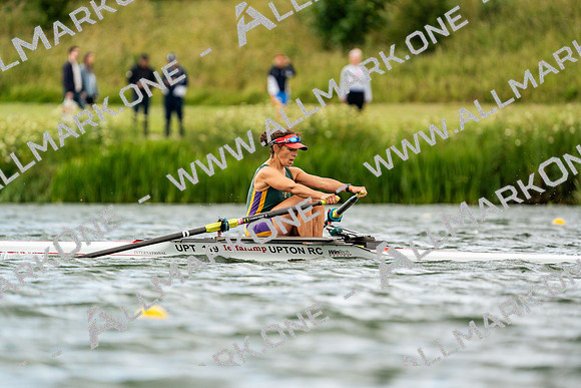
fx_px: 8071
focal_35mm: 500
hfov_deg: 4.1
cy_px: 194
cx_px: 290
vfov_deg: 2.8
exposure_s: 1/2000
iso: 640
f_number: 6.3
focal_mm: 500
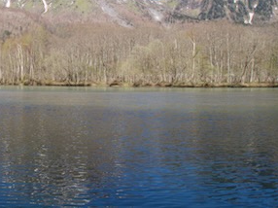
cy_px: 62
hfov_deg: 42.8
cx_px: 56
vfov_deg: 33.9
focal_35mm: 42
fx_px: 337
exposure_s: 1/160
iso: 100
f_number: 8
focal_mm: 4.5
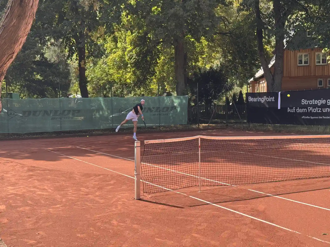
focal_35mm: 48
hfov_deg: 39.7
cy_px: 124
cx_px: 165
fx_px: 458
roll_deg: +1.0
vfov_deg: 30.3
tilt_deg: -1.9
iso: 64
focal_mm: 6.76
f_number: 1.78
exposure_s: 1/1215
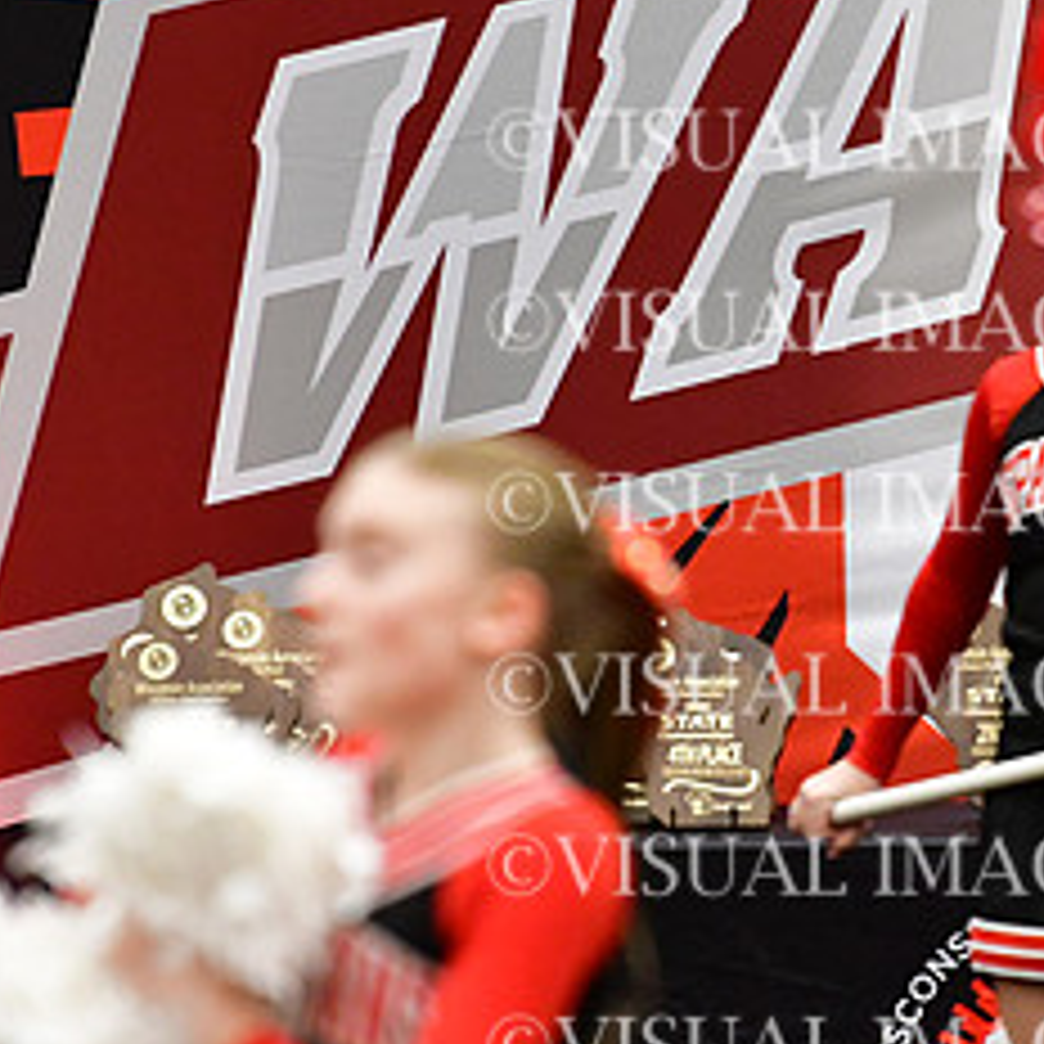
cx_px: 1138
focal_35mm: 638
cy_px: 412
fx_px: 21770
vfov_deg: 2.7
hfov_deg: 2.7
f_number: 3.5
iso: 5000
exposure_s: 1/500
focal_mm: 200
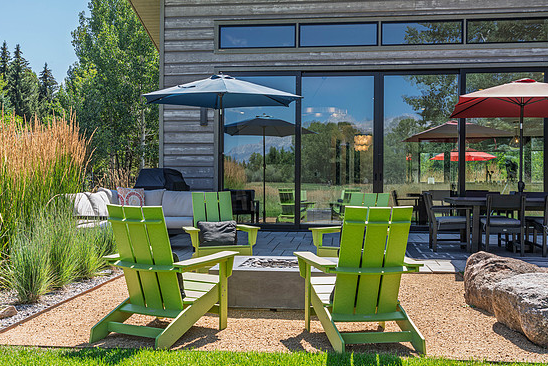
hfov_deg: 46.4
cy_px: 178
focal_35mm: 42
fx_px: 640
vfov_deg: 31.9
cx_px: 268
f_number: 9
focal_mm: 39
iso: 200
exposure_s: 1/125
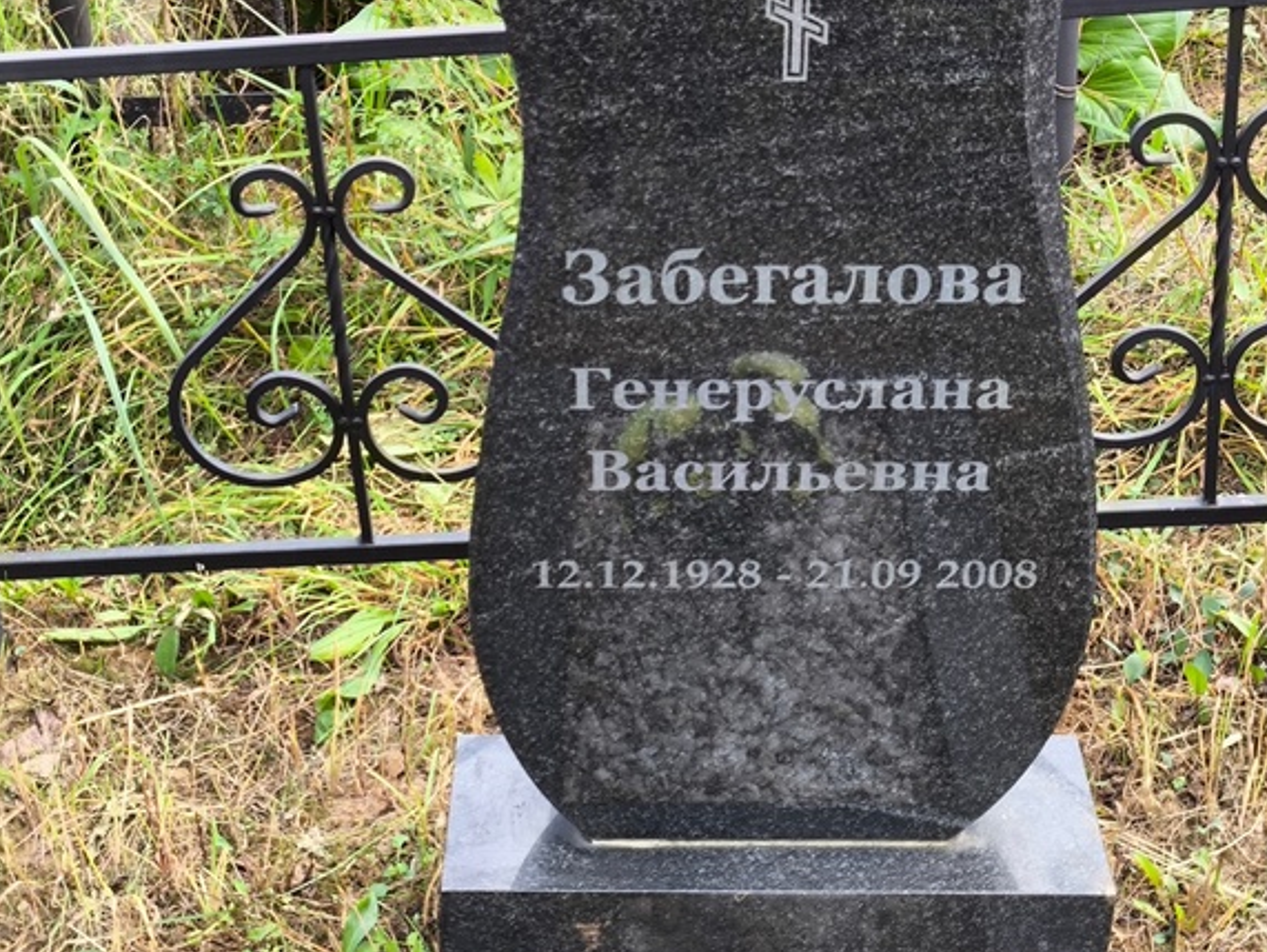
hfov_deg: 27.7
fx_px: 2564
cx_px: 549
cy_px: 442
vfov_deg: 21.0
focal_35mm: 70
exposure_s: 1/120
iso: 64
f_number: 1.7
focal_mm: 4.71
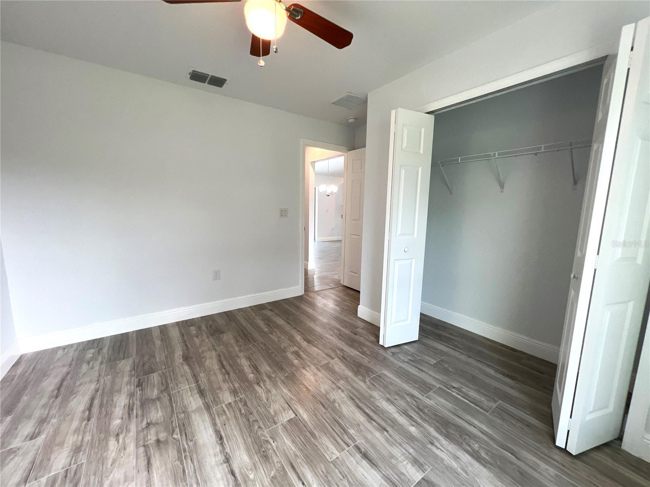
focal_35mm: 13
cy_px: 244
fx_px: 244
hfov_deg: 106.2
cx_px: 325
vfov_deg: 89.9
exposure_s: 1/120
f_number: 1.8
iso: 100
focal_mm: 1.57
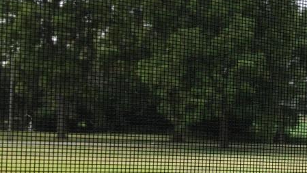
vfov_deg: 15.6
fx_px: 627
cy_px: 148
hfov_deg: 25.7
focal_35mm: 77
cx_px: 328
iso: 25
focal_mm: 3.3
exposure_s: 1/522
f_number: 2.4
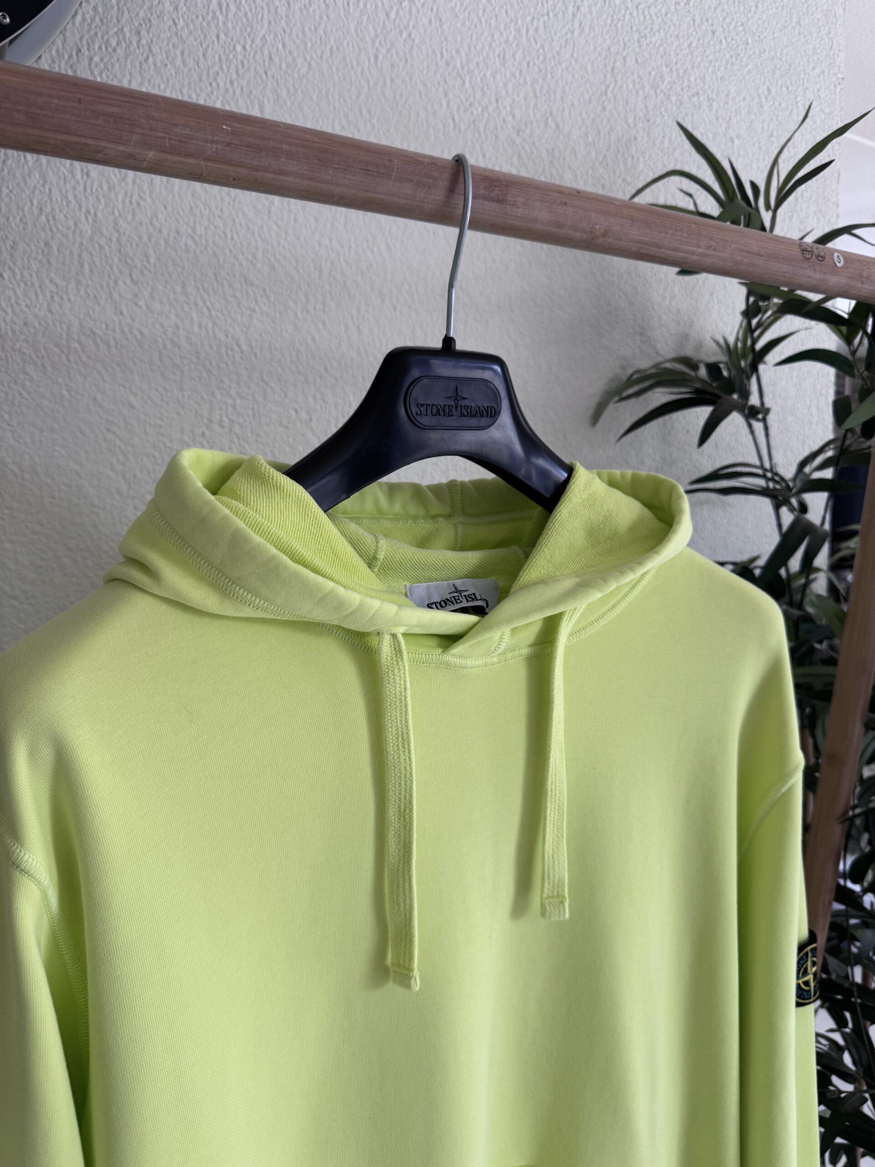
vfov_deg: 71.6
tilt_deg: -5.9
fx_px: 809
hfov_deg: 56.8
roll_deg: +0.1
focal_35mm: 24
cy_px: 584
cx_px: 438
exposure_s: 1/100
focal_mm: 6.76
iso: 100
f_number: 1.78
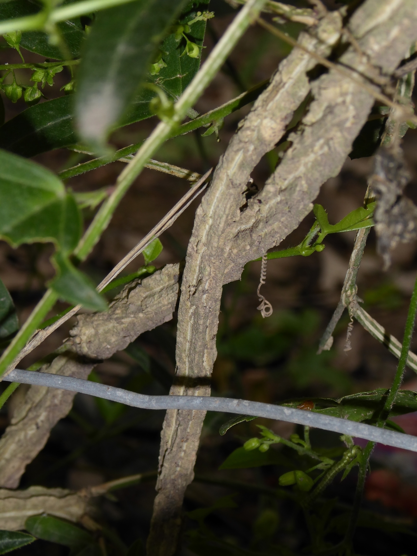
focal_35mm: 124
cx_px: 208
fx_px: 1992
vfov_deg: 15.9
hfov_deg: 12.0
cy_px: 278
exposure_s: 1/60
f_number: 5.2
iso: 100
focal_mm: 22.3
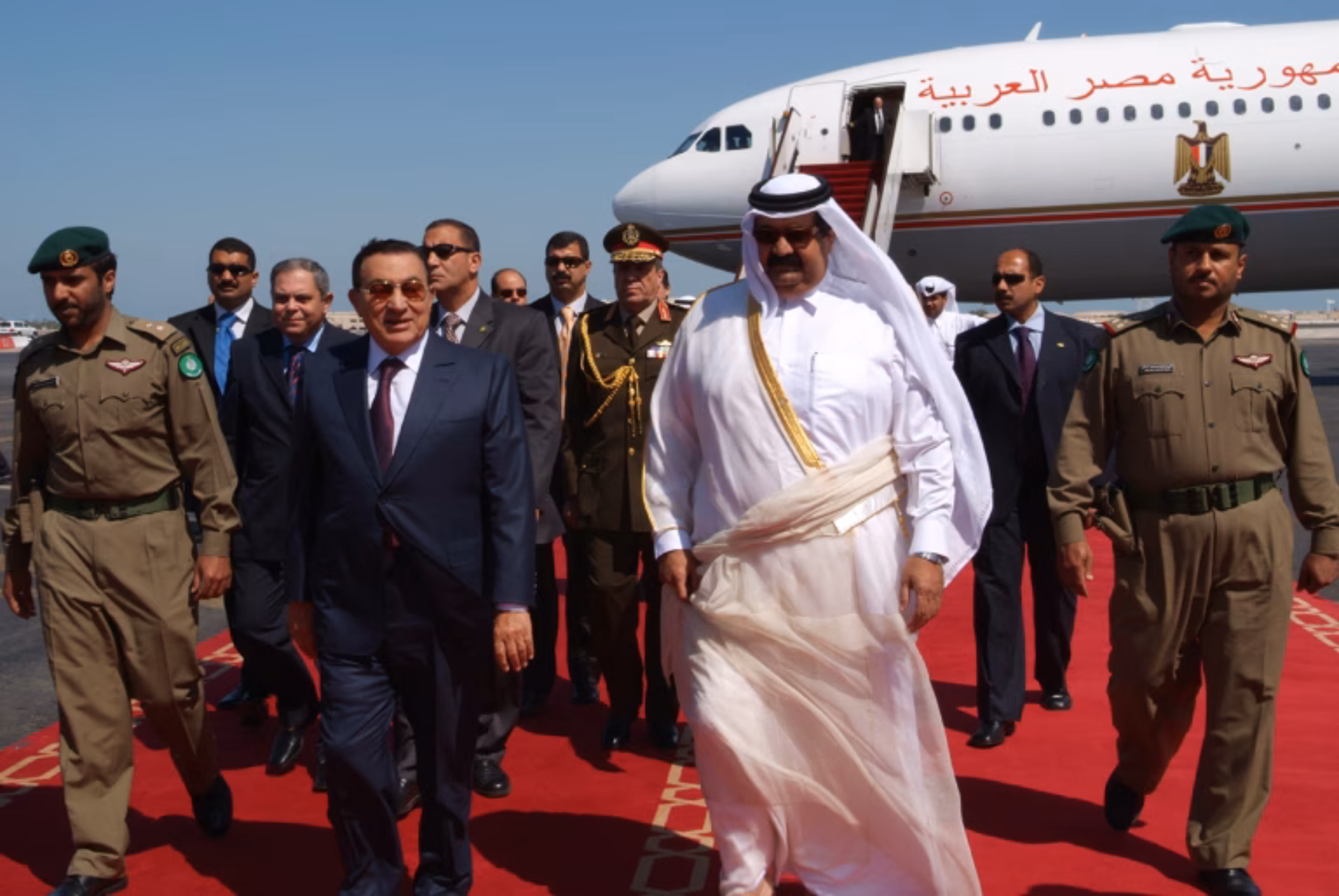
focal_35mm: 42
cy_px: 448
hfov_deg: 46.4
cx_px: 670
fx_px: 1564
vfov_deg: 32.0
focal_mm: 28
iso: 200
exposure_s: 1/125
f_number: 19
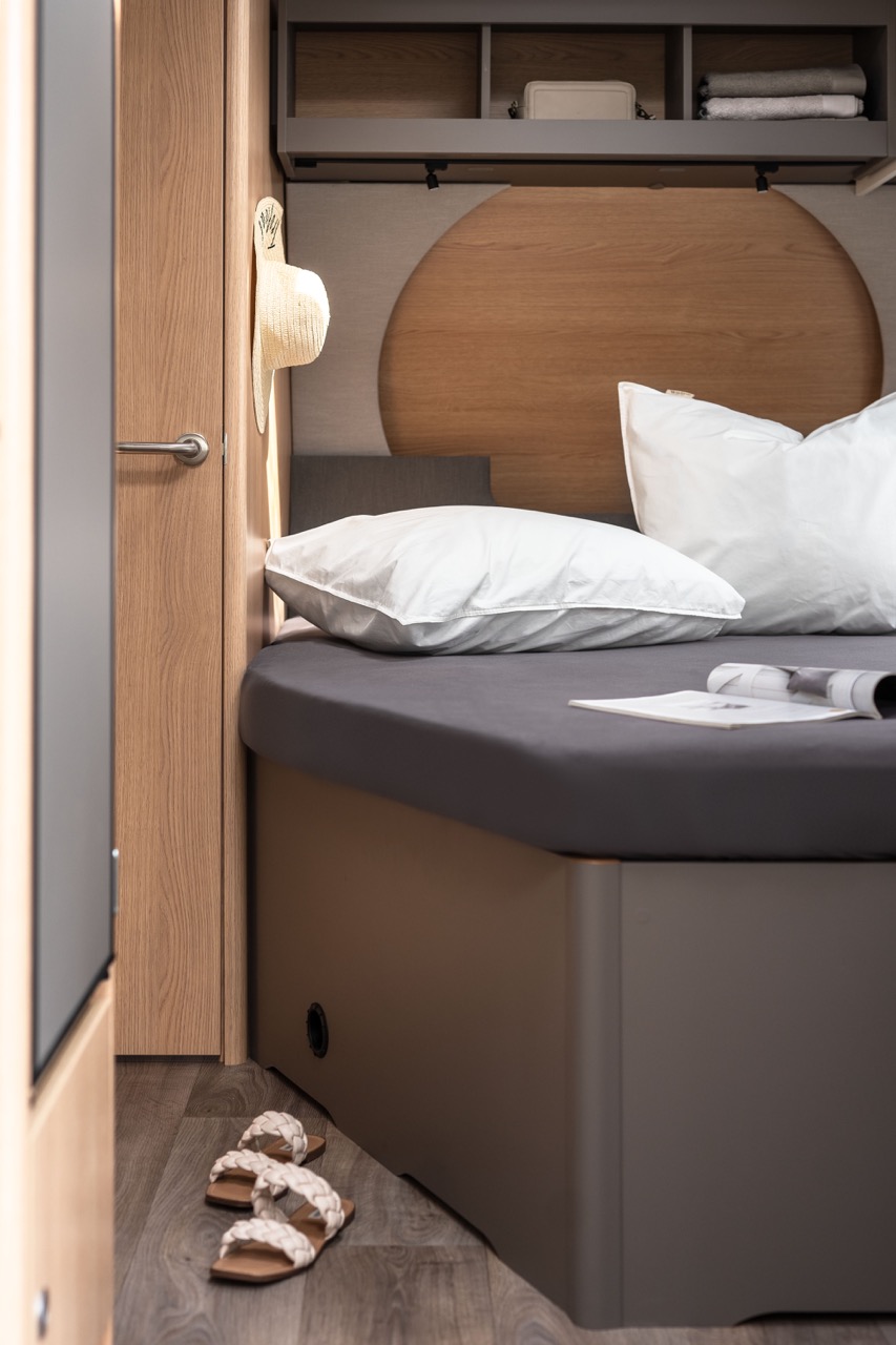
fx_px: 1867
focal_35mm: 50
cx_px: 448
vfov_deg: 39.6
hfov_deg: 27.0
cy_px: 672
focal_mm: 50
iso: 250
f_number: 2.8
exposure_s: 1/125
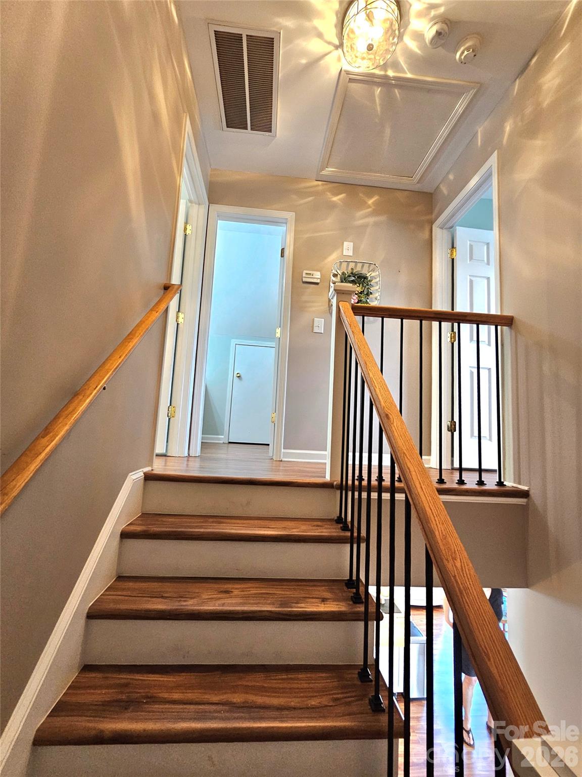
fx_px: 291
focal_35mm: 13
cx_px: 291
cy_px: 388
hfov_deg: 89.9
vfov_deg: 106.2
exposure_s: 1/40
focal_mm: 2.2
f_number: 2.2
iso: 320
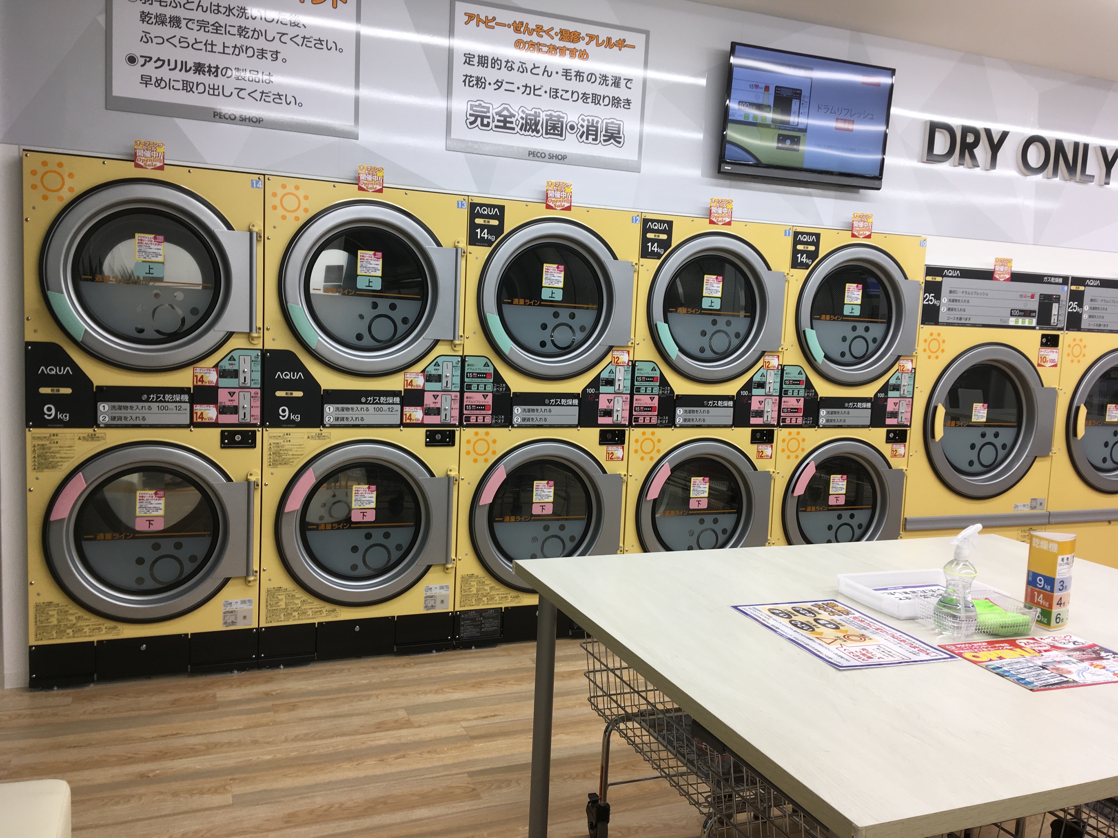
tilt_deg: -6.0
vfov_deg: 48.2
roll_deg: -1.7
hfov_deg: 61.7
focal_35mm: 29
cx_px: 559
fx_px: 937
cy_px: 419
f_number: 2.2
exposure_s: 1/60
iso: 25
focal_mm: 4.15
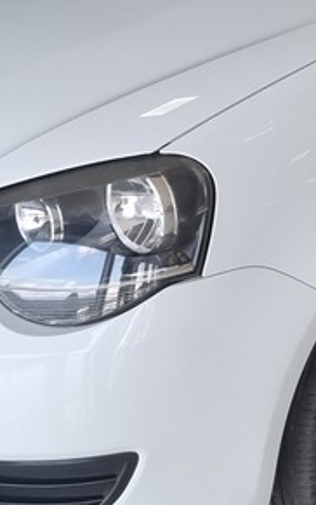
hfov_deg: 13.3
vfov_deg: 21.3
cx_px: 330
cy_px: 160
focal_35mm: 97
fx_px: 1336
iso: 50
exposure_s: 1/120
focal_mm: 5.4
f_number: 1.8
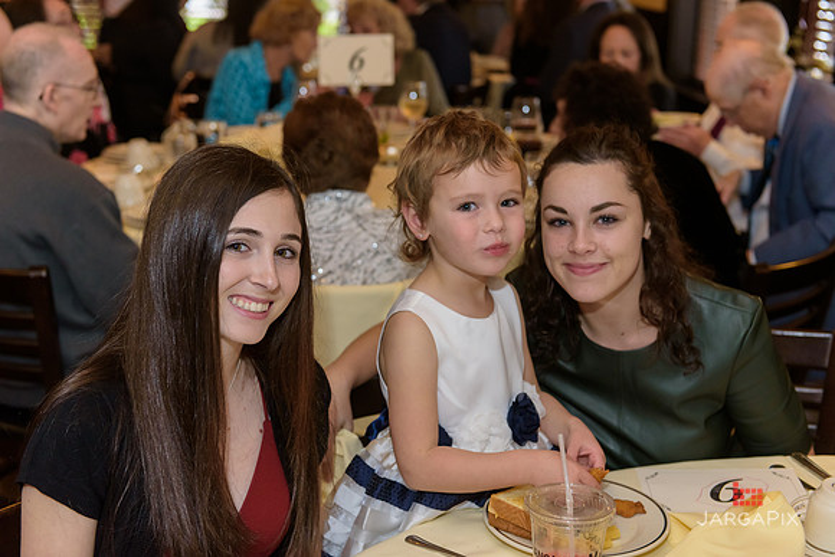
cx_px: 418
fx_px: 1276
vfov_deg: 24.6
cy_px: 278
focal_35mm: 55
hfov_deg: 36.2
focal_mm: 55
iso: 1600
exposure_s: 1/125
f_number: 3.2
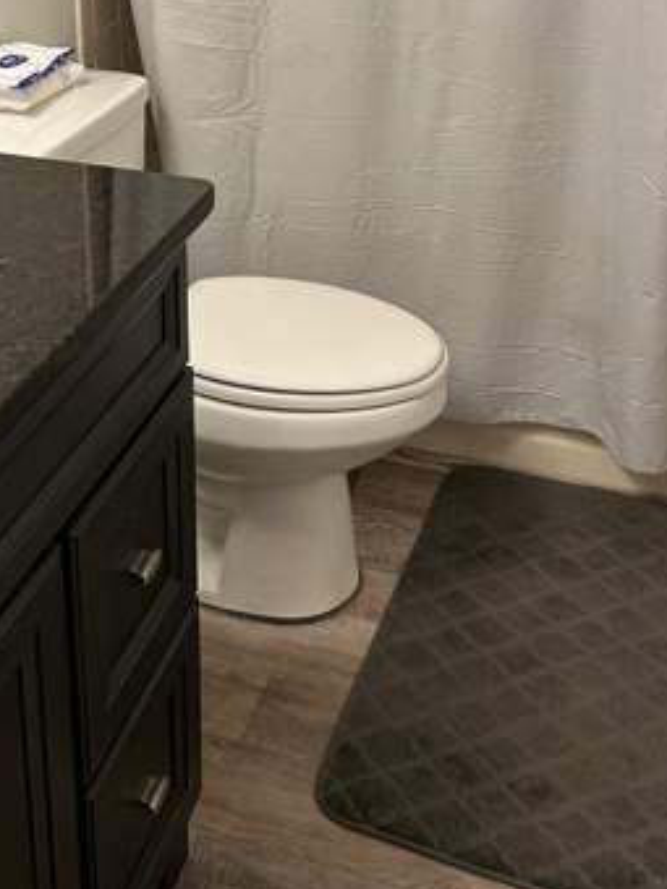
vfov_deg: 36.8
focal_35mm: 49
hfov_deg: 29.6
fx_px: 1259
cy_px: 110
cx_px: 267
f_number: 1.5
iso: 125
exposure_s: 1/60
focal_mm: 5.7
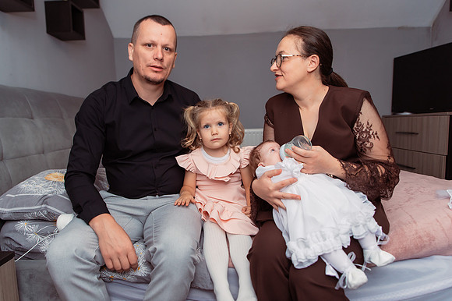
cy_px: 149
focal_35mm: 26
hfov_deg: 69.5
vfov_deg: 49.6
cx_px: 208
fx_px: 325
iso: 500
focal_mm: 24
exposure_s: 1/250
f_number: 3.5
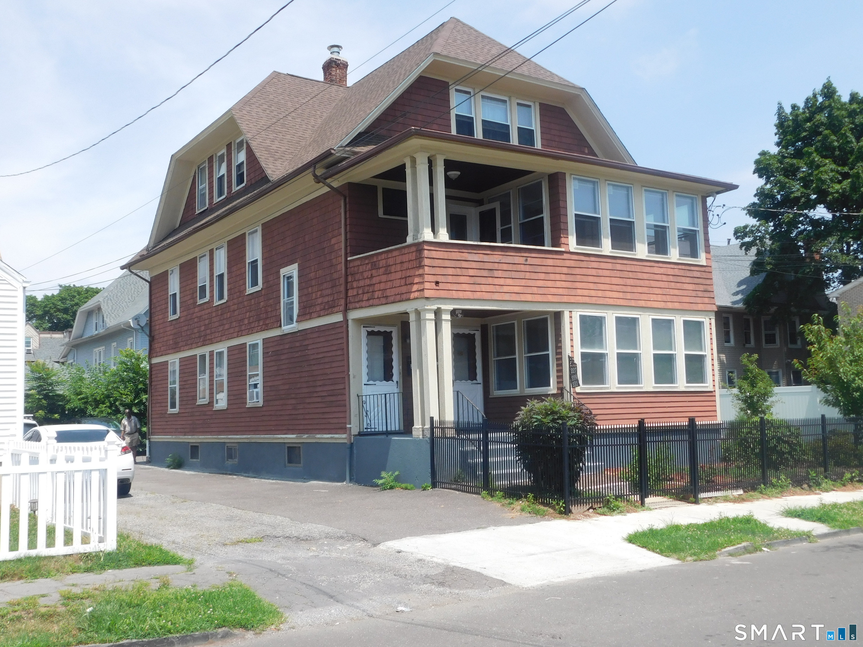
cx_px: 432
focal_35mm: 36
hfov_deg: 51.4
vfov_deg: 39.7
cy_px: 324
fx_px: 898
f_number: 3.5
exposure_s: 1/1000
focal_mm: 6.3
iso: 125
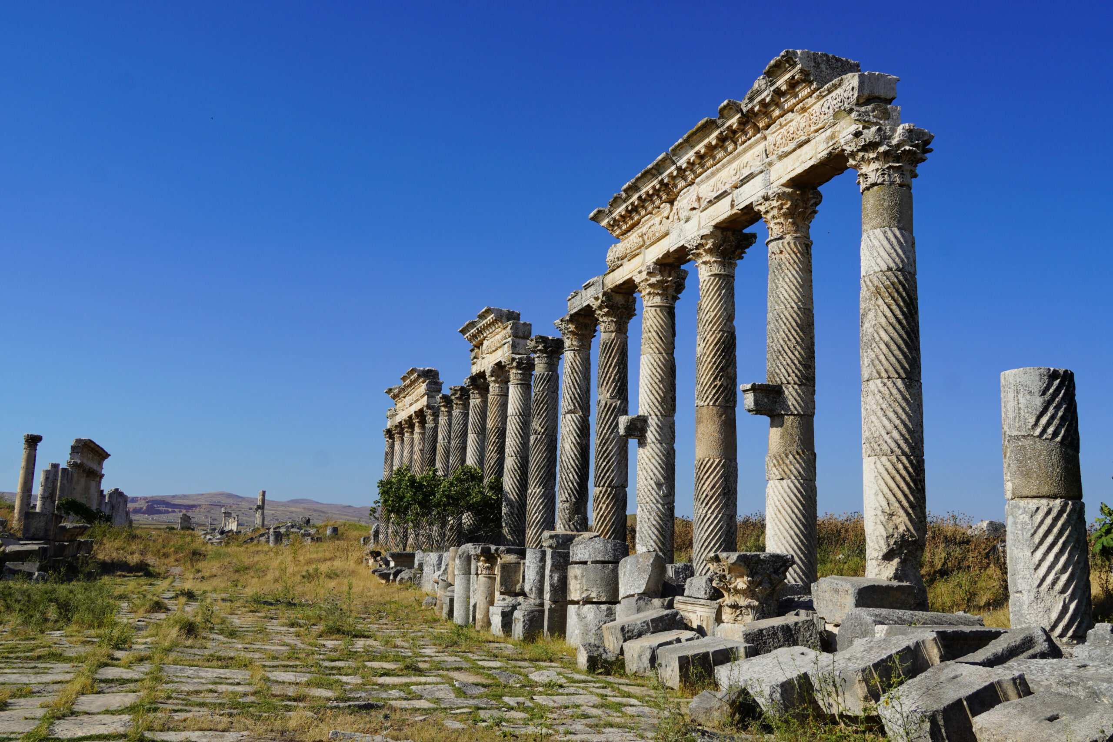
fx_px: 1020
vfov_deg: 40.0
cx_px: 556
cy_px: 371
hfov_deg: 57.2
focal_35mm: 33
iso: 100
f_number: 10
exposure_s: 1/250
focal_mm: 22
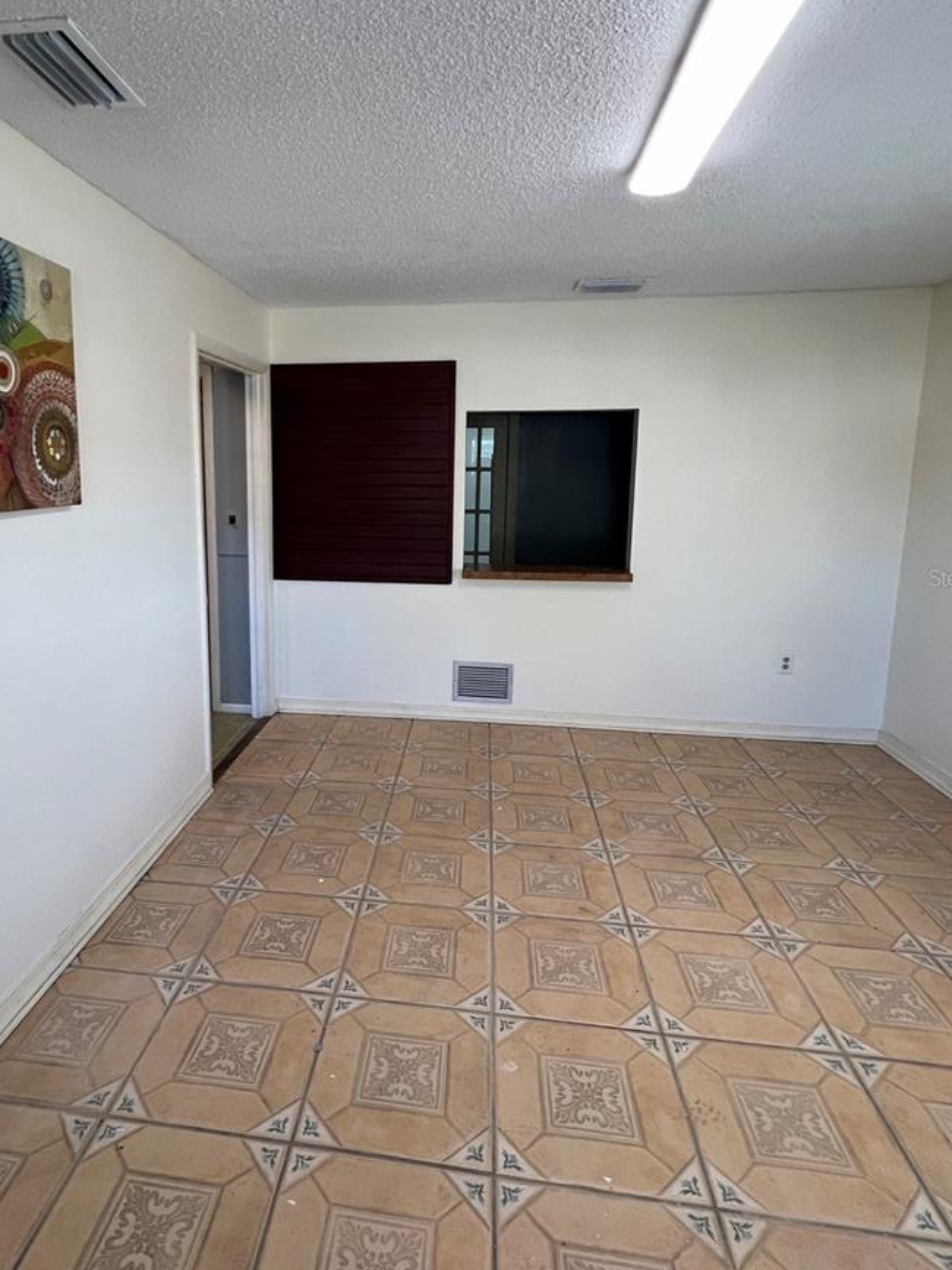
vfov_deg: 87.5
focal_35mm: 18
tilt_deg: -6.4
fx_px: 660
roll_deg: -0.1
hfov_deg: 70.7
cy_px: 577
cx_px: 373
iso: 125
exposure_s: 1/120
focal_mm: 1.57
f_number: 1.8
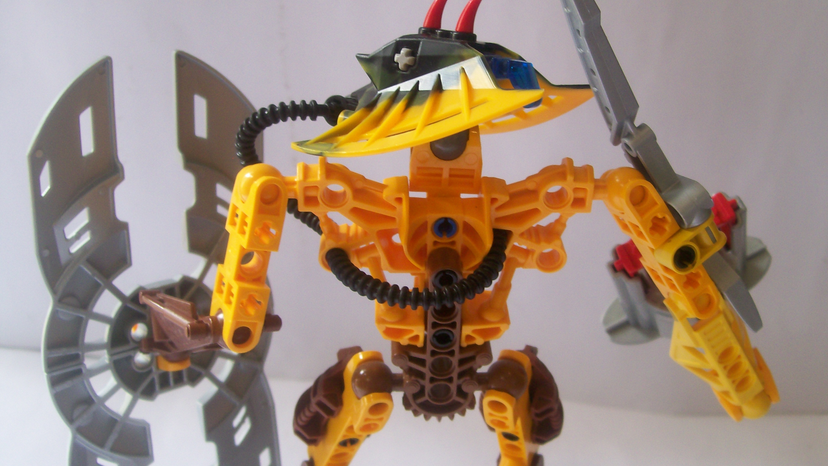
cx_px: 420
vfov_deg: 29.7
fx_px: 878
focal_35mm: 40
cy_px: 204
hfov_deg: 50.5
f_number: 2.7
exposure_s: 1/54
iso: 80
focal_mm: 6
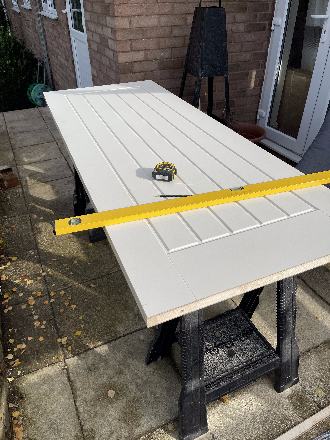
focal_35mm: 26
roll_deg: +0.4
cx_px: 165
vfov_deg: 67.3
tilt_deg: -35.1
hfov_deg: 53.1
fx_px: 330
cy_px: 220
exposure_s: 1/5128
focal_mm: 5.1
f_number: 1.6
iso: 32
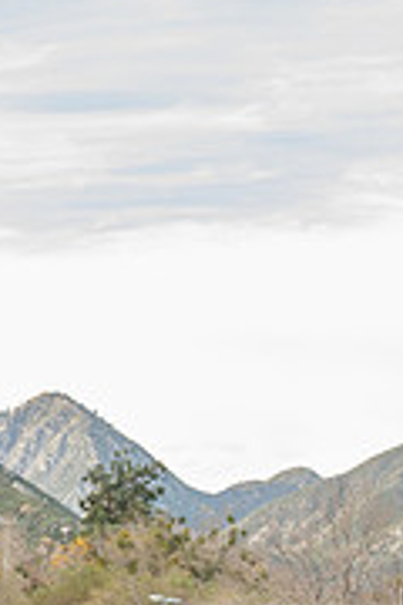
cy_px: 806
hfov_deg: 11.5
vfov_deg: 16.3
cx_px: 439
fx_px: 1981
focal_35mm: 118
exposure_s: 1/125
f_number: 5.6
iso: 200
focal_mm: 27
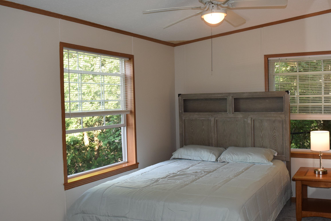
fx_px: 331
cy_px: 108
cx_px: 199
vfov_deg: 36.9
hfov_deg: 52.8
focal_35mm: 36
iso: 800
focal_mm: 18
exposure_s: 1/125
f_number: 5.6
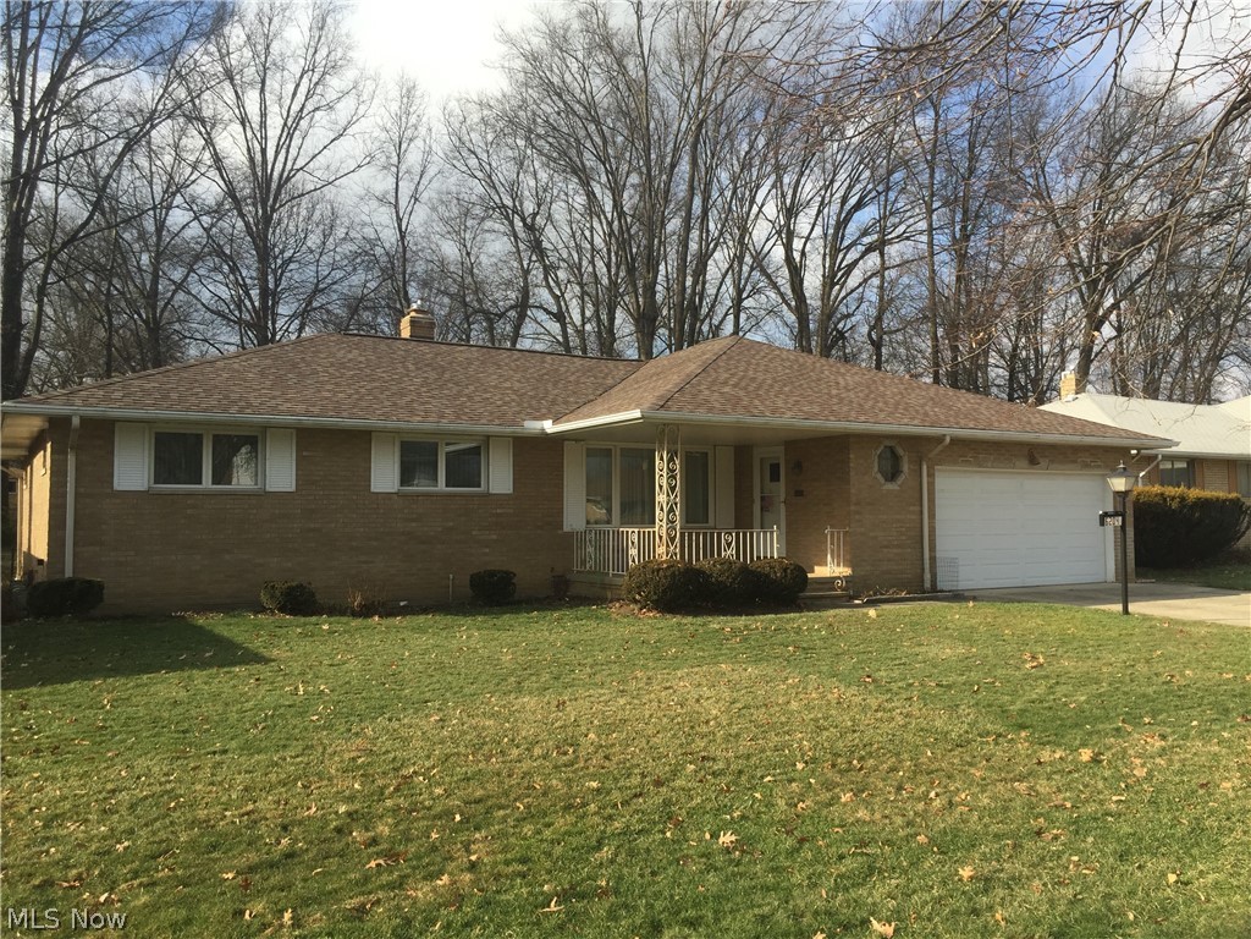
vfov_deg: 48.2
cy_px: 470
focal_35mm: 29
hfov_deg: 61.7
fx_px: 1048
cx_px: 626
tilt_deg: -0.3
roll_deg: +0.3
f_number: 2.2
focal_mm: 4.15
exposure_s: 1/1276
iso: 32
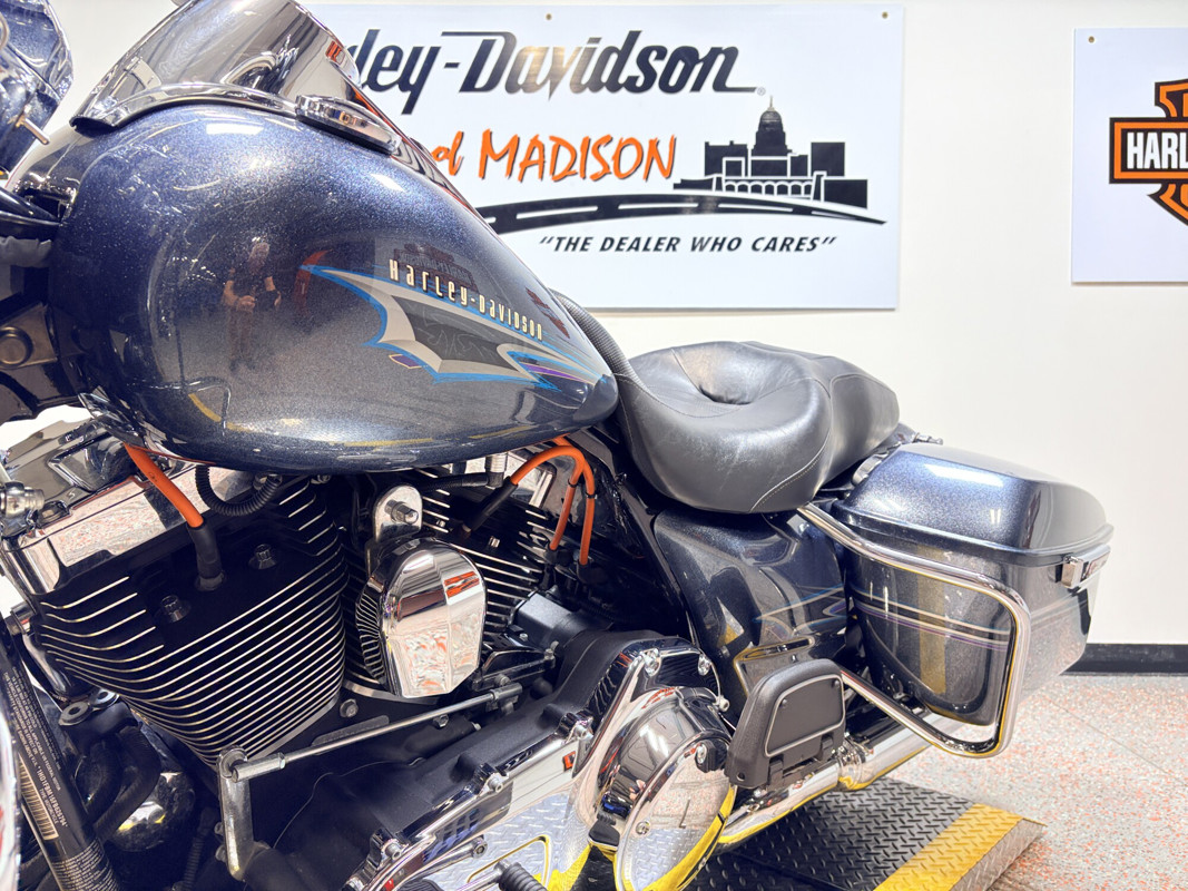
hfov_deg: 67.3
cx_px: 594
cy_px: 446
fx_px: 892
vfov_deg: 53.1
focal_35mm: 26
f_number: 1.6
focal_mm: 5.96
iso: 64
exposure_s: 1/120
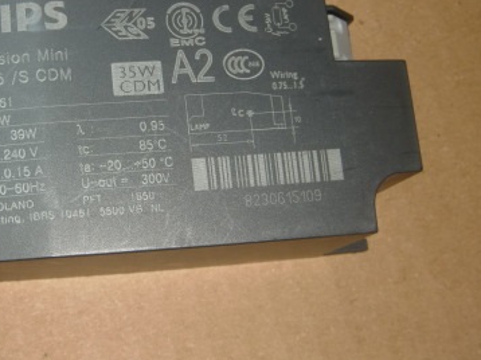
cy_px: 118
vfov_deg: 21.5
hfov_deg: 27.9
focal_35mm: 68
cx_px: 87
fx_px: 944
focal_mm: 6.66
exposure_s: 1/60
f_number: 3.9
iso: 64
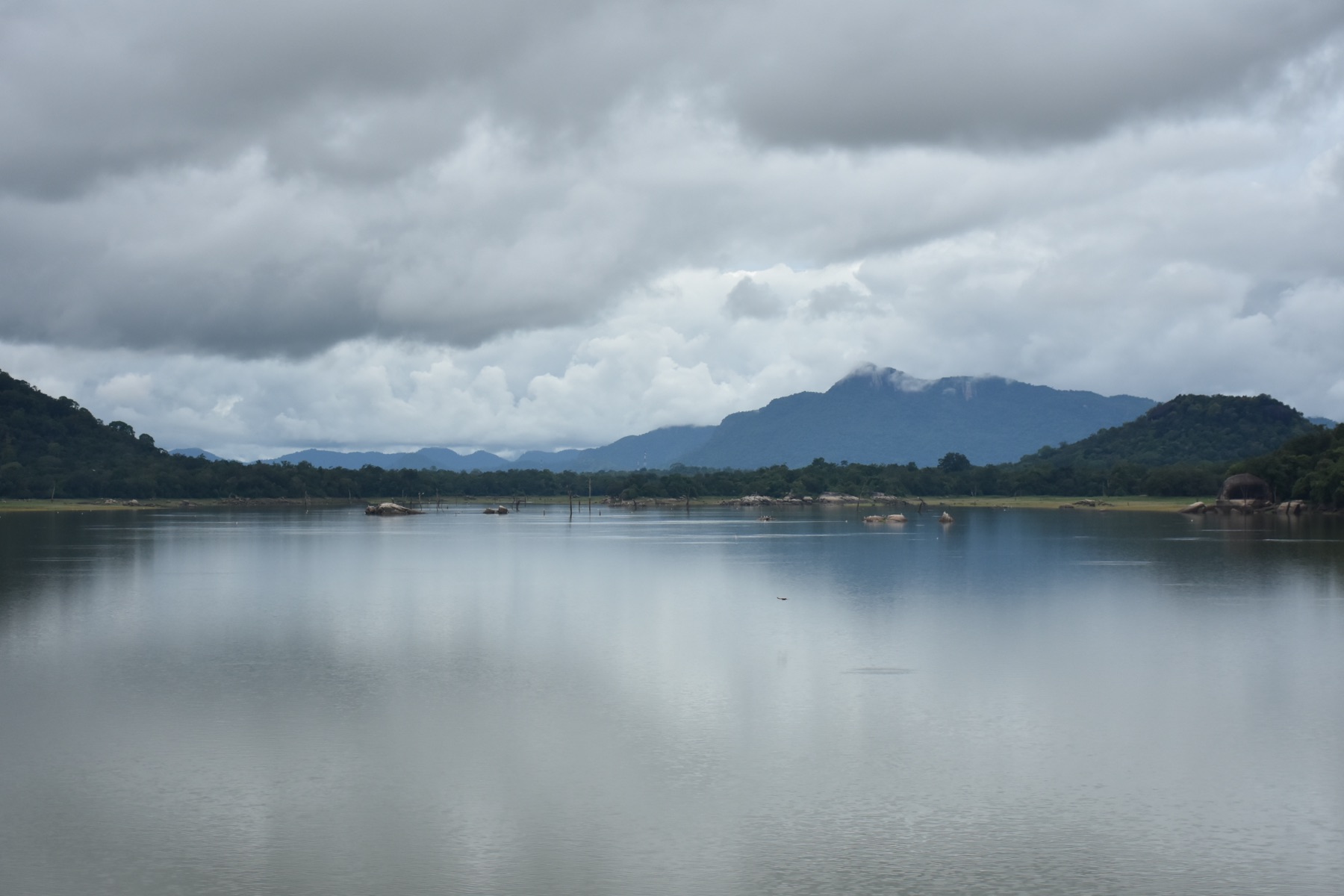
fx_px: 2688
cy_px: 448
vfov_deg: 18.9
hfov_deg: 28.1
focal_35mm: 72
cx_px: 672
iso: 640
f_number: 4.5
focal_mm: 48
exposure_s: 1/4000
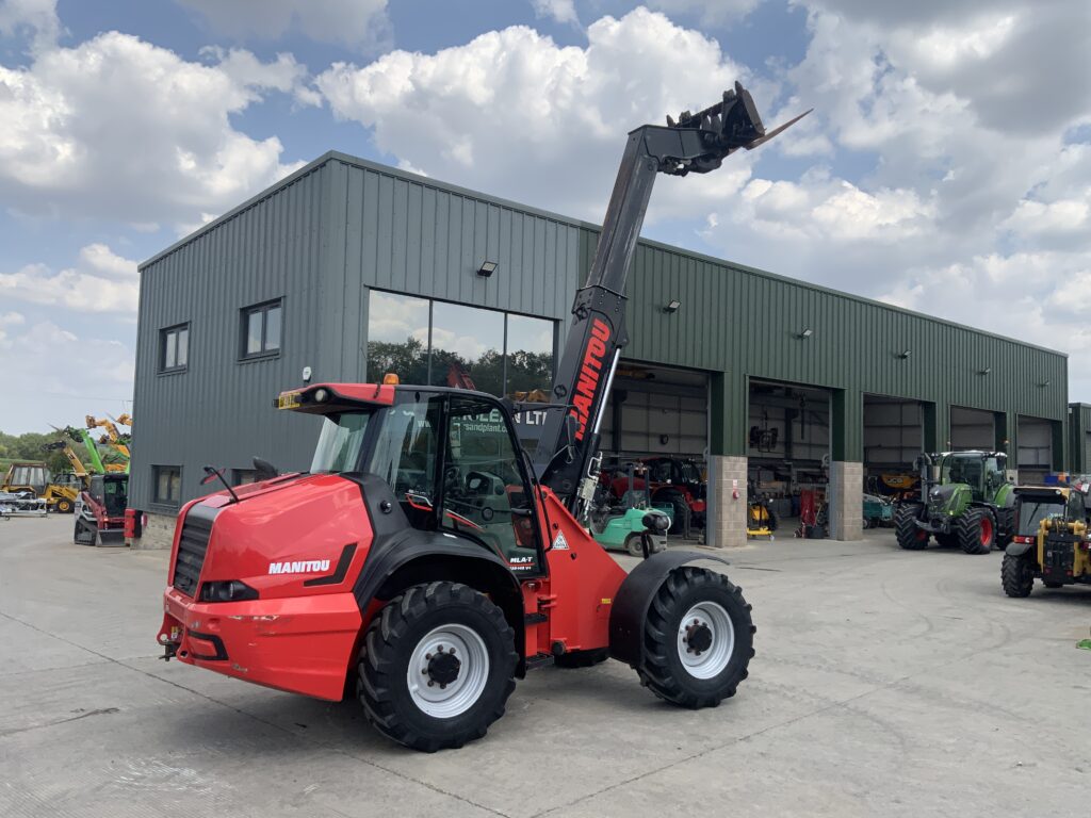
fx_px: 914
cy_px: 409
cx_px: 546
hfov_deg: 61.7
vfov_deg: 48.2
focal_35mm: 29
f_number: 1.8
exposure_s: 1/1730
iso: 16
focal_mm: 3
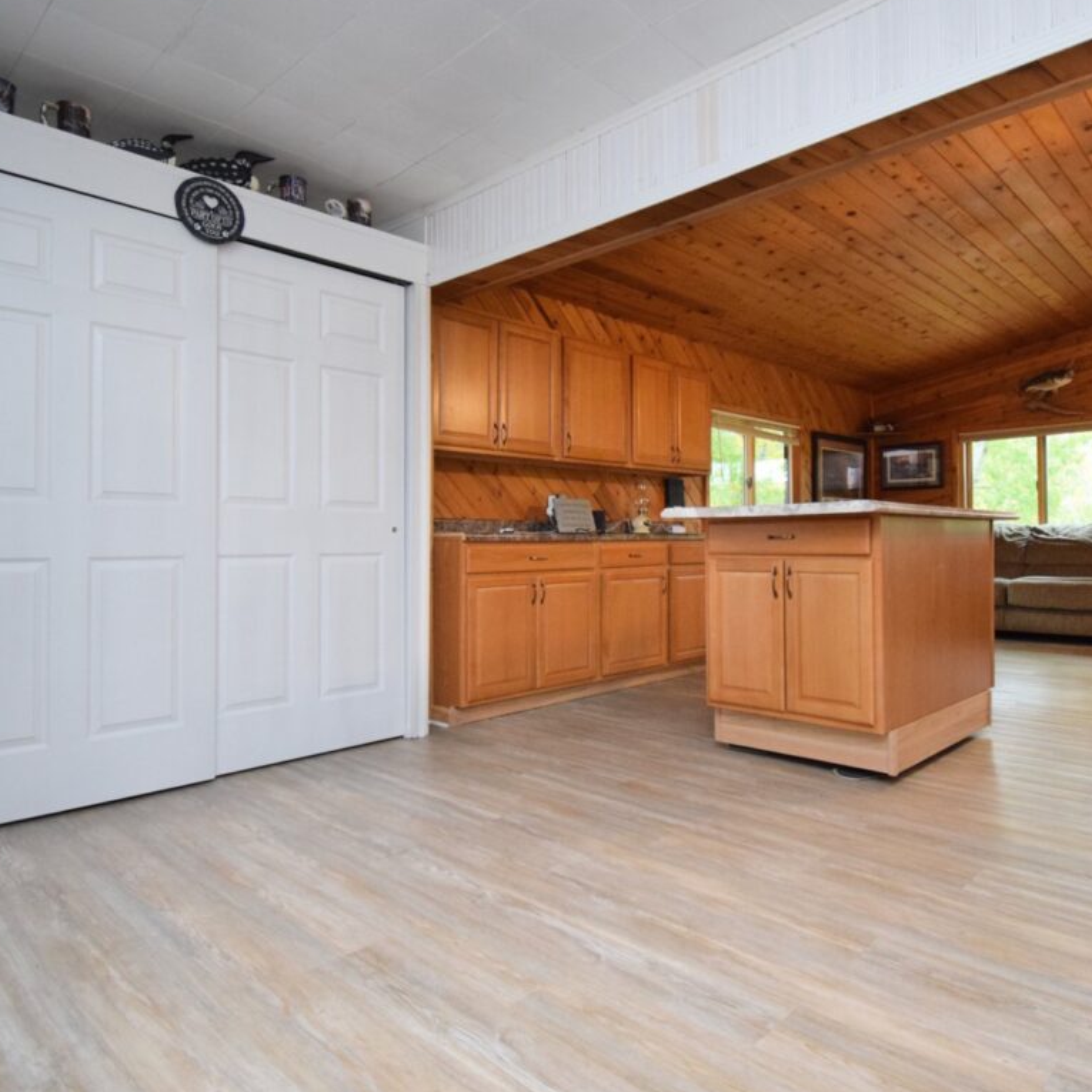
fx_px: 714
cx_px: 628
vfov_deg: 74.8
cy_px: 527
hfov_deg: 74.4
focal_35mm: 20
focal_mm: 10
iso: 2500
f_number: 4.5
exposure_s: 1/60
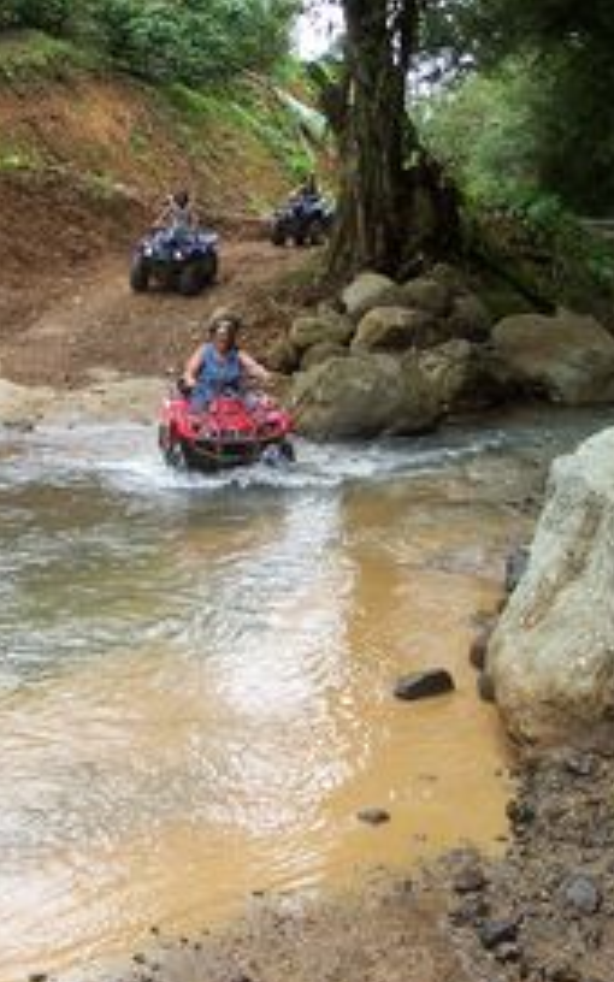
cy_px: 495
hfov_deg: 24.4
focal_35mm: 53
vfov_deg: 38.2
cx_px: 274
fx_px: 1419
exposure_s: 1/160
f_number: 2.8
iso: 64
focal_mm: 7.8
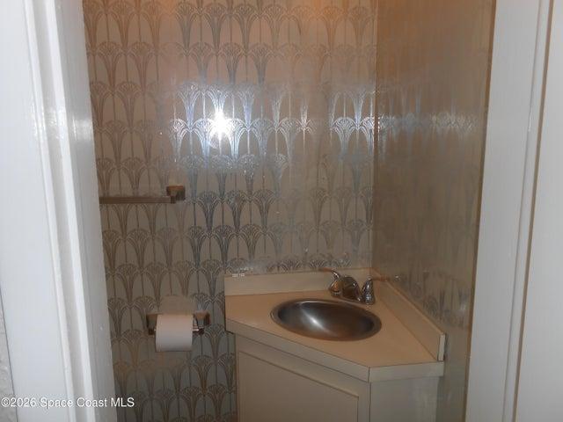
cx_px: 282
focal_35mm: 26
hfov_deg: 67.3
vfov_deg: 53.1
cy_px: 211
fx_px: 423
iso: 80
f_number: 3.5
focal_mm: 4.6
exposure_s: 1/25
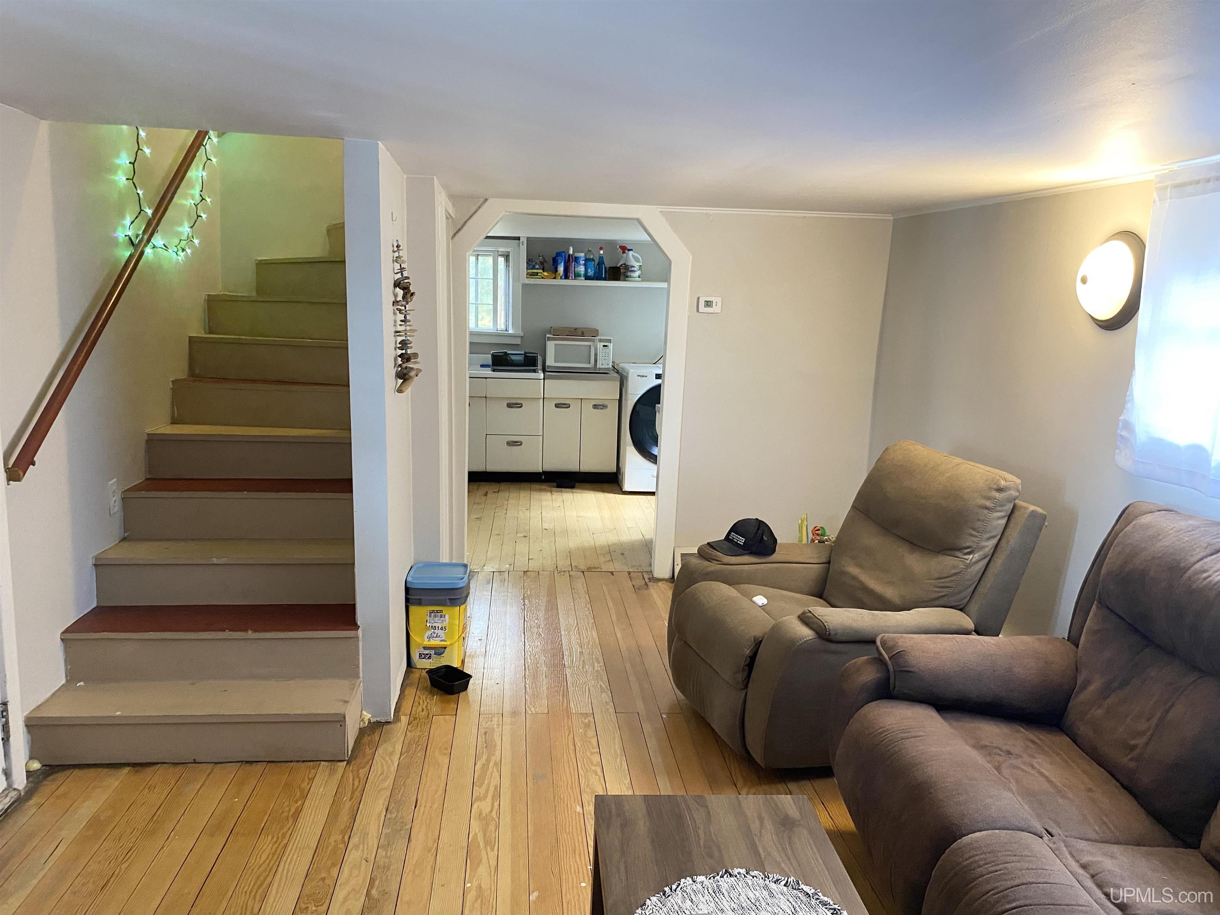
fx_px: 916
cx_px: 610
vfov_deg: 53.1
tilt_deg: -8.8
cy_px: 458
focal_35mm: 26
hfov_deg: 67.3
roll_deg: -1.7
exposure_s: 1/40
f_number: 1.8
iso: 320
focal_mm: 4.25
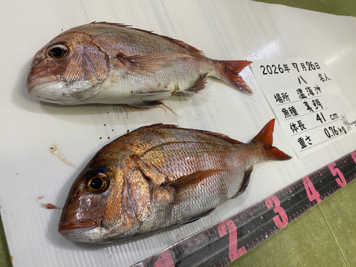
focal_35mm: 26
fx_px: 267
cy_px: 134
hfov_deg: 67.3
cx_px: 178
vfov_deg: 53.1
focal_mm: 4.25
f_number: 1.8
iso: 64
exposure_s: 1/50
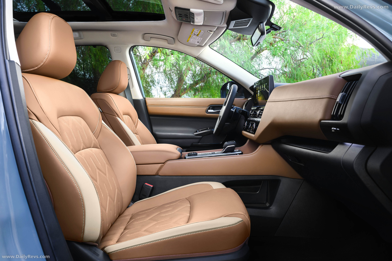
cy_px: 130
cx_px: 196
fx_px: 261
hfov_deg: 73.7
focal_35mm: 24
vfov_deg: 53.1
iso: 500
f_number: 8
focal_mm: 24
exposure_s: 1/4
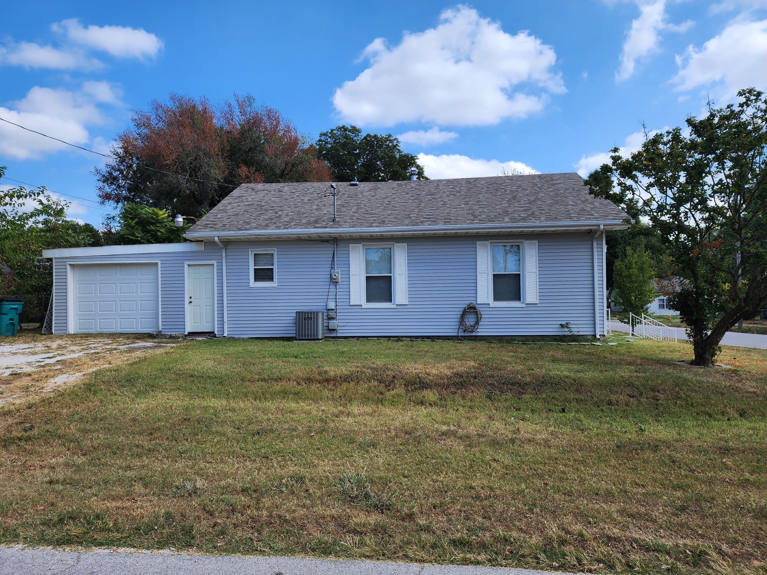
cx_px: 384
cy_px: 288
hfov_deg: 73.9
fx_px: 510
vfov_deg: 58.9
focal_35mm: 23
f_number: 1.8
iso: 12
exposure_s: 1/927
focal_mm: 6.4
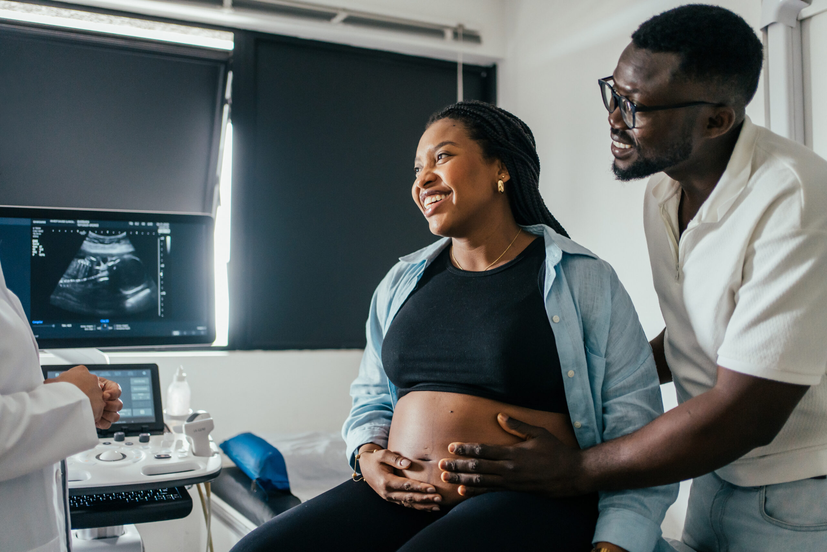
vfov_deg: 37.9
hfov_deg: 54.4
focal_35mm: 35
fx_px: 804
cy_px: 276
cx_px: 414
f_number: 1.8
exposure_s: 1/250
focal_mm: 35
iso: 2500
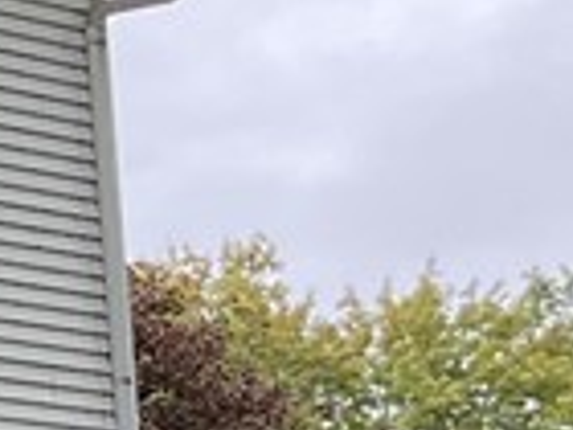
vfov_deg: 7.0
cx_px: -913
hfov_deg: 8.4
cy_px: 520
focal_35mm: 212
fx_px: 3509
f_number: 1.8
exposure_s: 1/200
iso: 16
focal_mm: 3
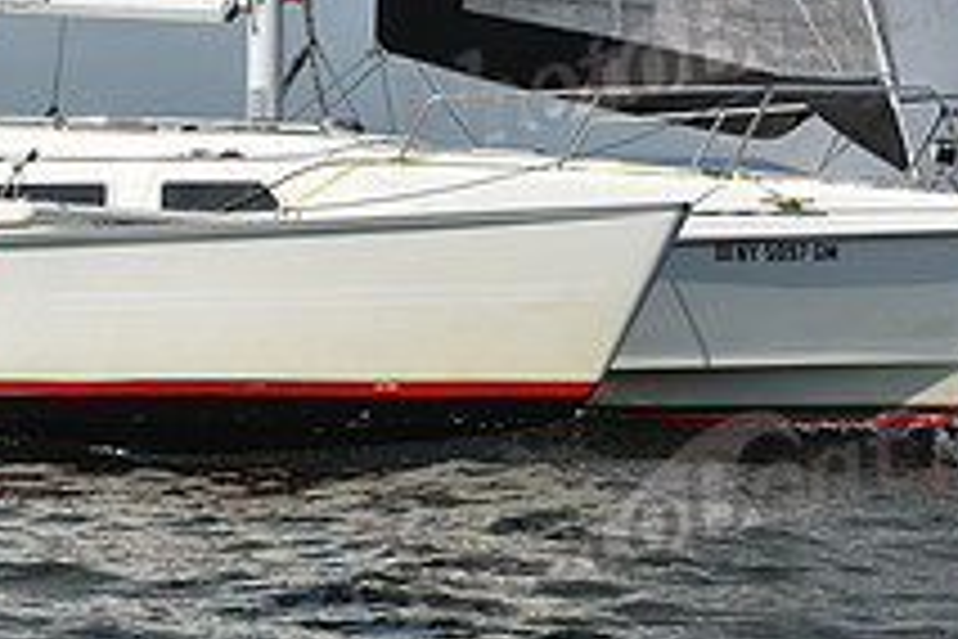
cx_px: 166
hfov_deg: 10.7
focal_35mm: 191
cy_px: -124
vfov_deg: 7.1
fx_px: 5082
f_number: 9
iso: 250
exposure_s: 1/1250
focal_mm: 70
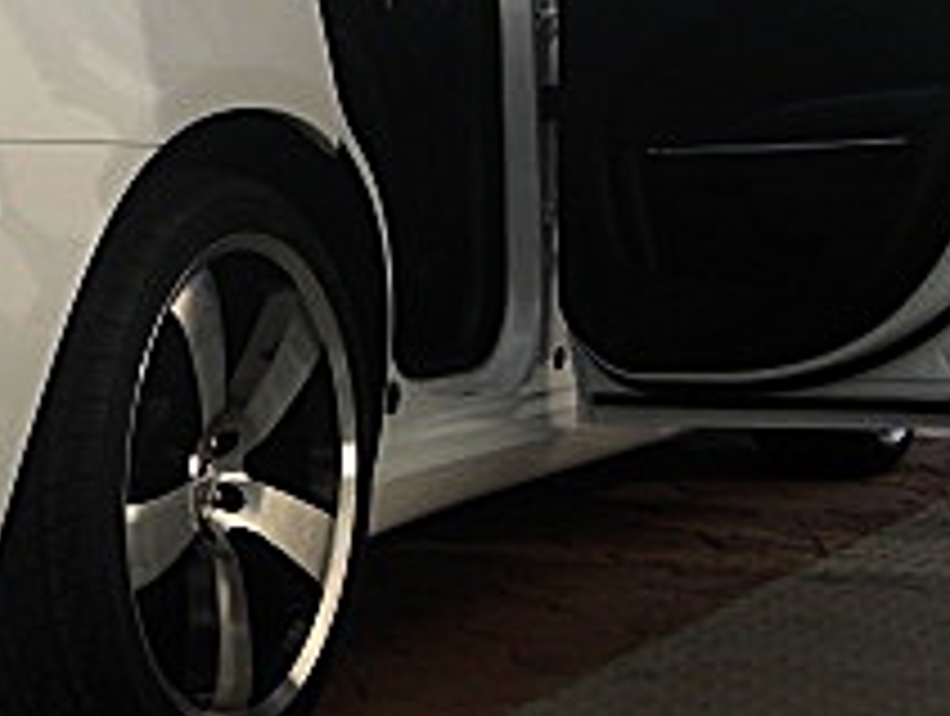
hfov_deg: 17.6
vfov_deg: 13.6
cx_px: 32
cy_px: 414
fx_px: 2997
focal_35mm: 109
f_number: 2.8
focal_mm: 6.3
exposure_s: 1/1000
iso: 50
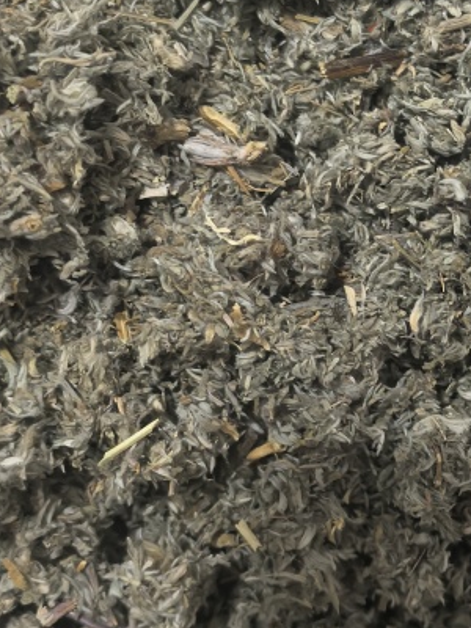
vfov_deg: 26.9
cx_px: 394
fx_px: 1306
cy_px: 216
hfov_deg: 20.2
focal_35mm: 72
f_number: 2
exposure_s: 1/100
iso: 400
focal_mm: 5.75
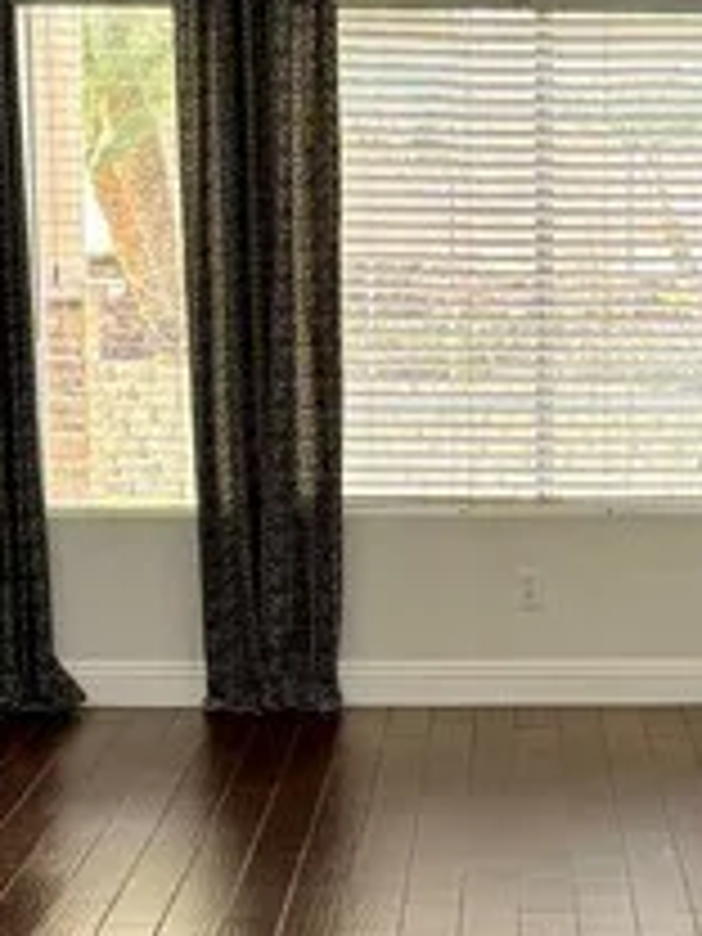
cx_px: 675
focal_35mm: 128
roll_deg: -0.4
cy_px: 724
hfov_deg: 11.5
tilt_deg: -9.2
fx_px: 3461
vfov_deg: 15.3
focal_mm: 5.96
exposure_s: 1/121
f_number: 1.6
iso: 125
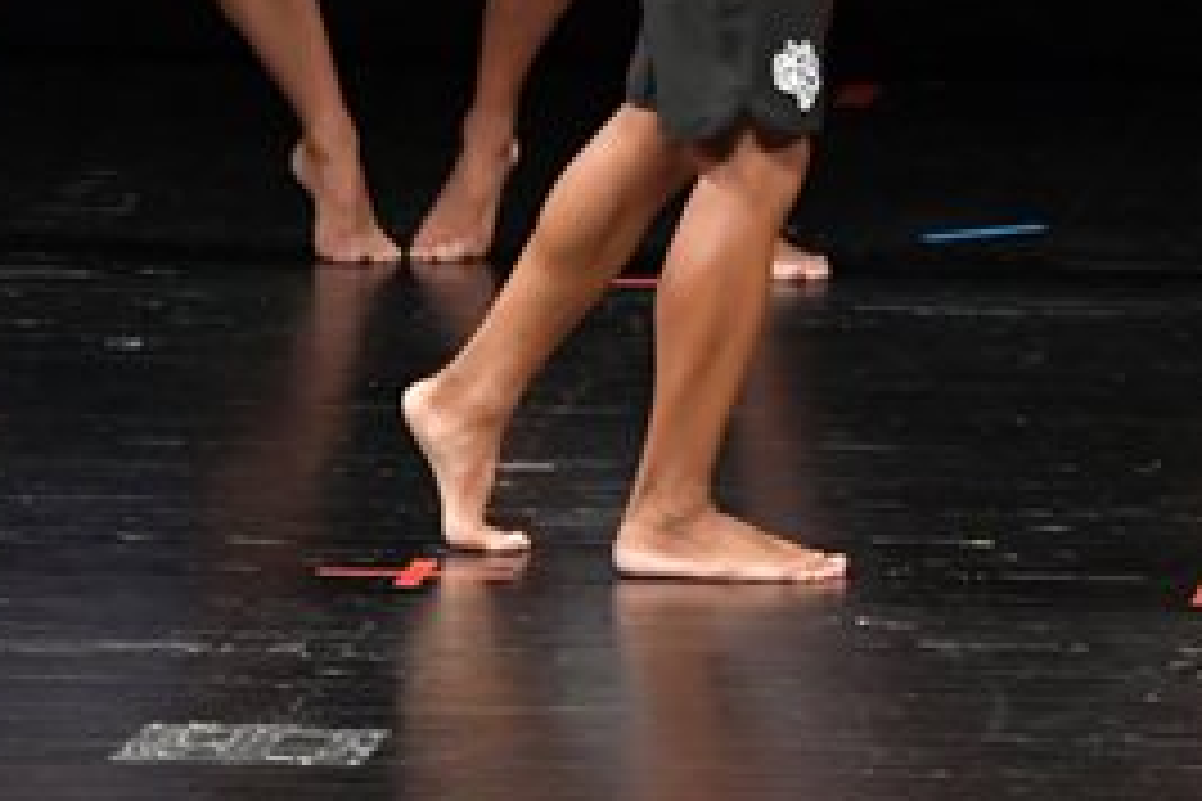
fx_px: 21033
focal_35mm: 630
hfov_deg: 3.3
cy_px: -90
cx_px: 673
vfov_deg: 2.2
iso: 3200
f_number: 5.6
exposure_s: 1/400
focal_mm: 145
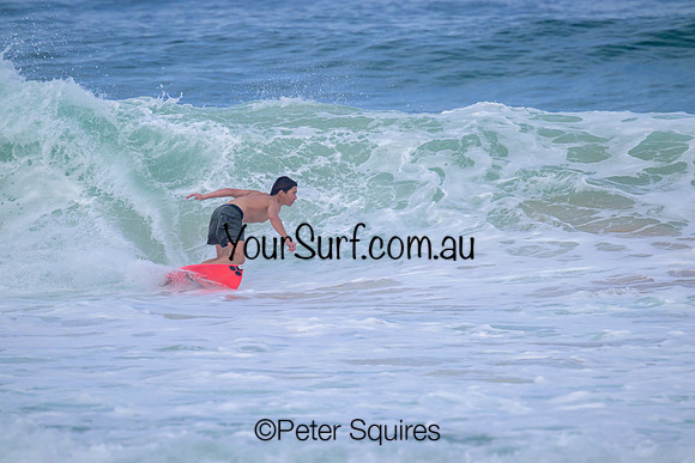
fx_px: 15447
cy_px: 232
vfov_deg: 1.7
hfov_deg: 2.6
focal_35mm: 800
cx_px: 348
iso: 560
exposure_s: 1/2000
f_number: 11
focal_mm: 800
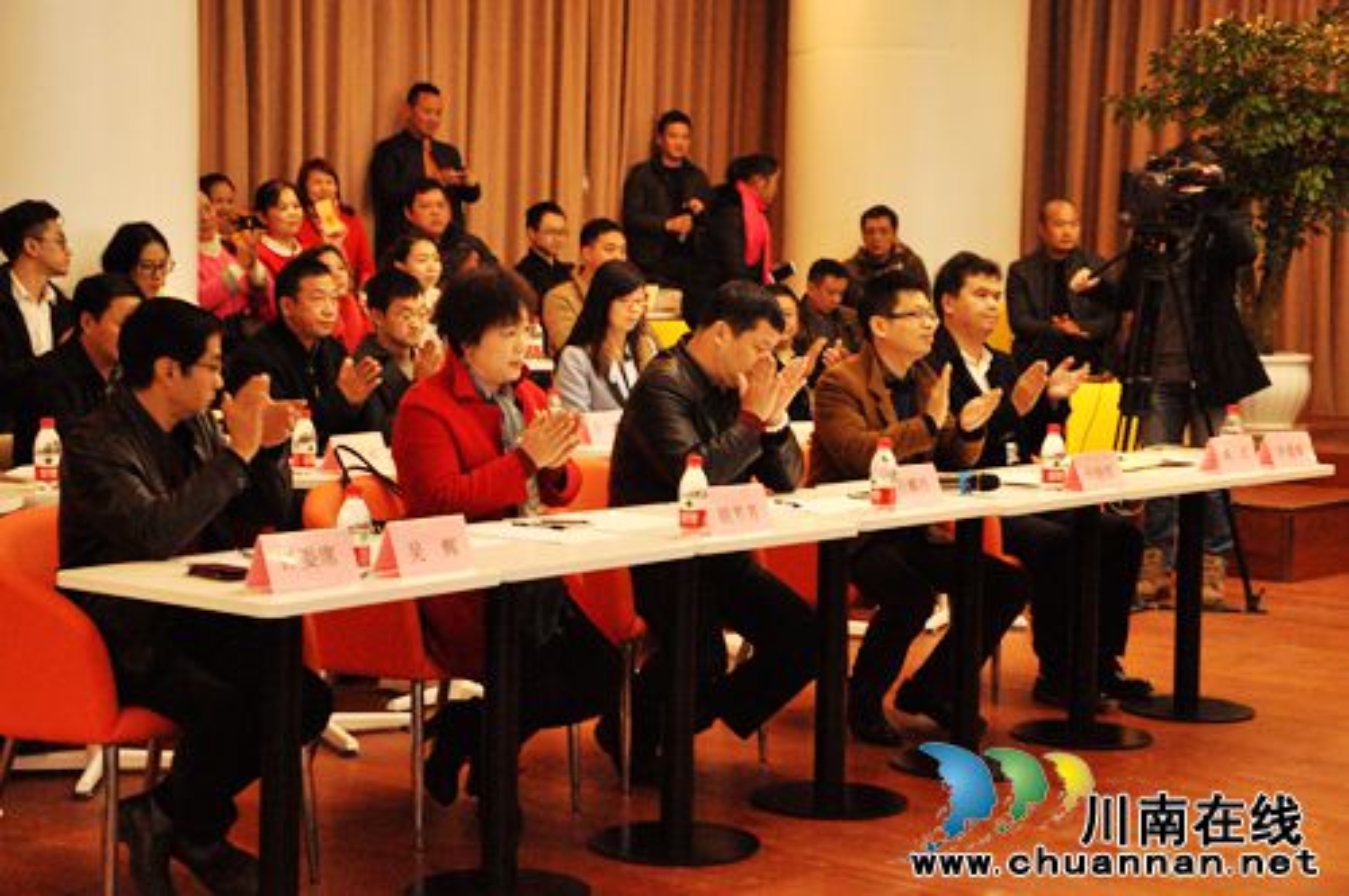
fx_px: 2526
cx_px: 674
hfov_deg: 29.9
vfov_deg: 20.1
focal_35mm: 68
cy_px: 448
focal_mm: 45
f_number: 4.8
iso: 2000
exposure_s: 1/60
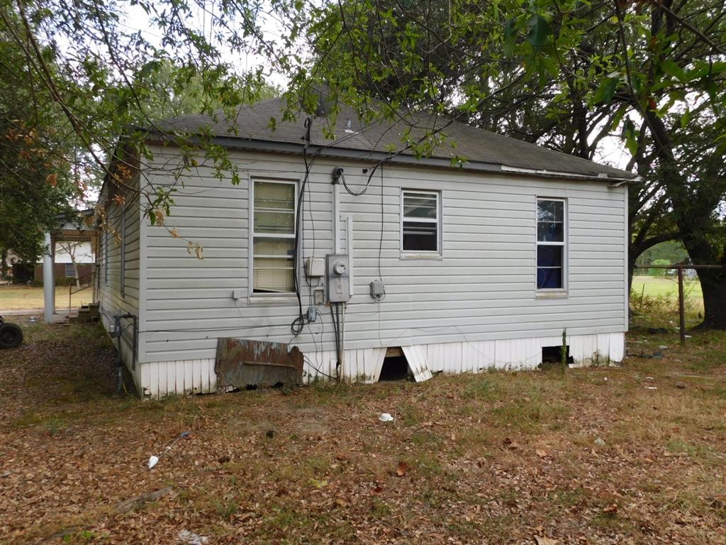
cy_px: 272
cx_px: 363
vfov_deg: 46.8
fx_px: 629
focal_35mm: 30
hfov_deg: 60.0
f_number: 3.2
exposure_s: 1/200
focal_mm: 5.3
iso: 125
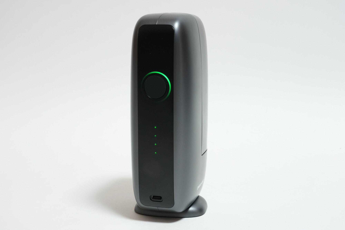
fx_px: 556
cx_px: 172
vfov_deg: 23.4
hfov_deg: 34.5
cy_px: 115
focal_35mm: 58
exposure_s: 1/2.5
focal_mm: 58
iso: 1600
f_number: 22
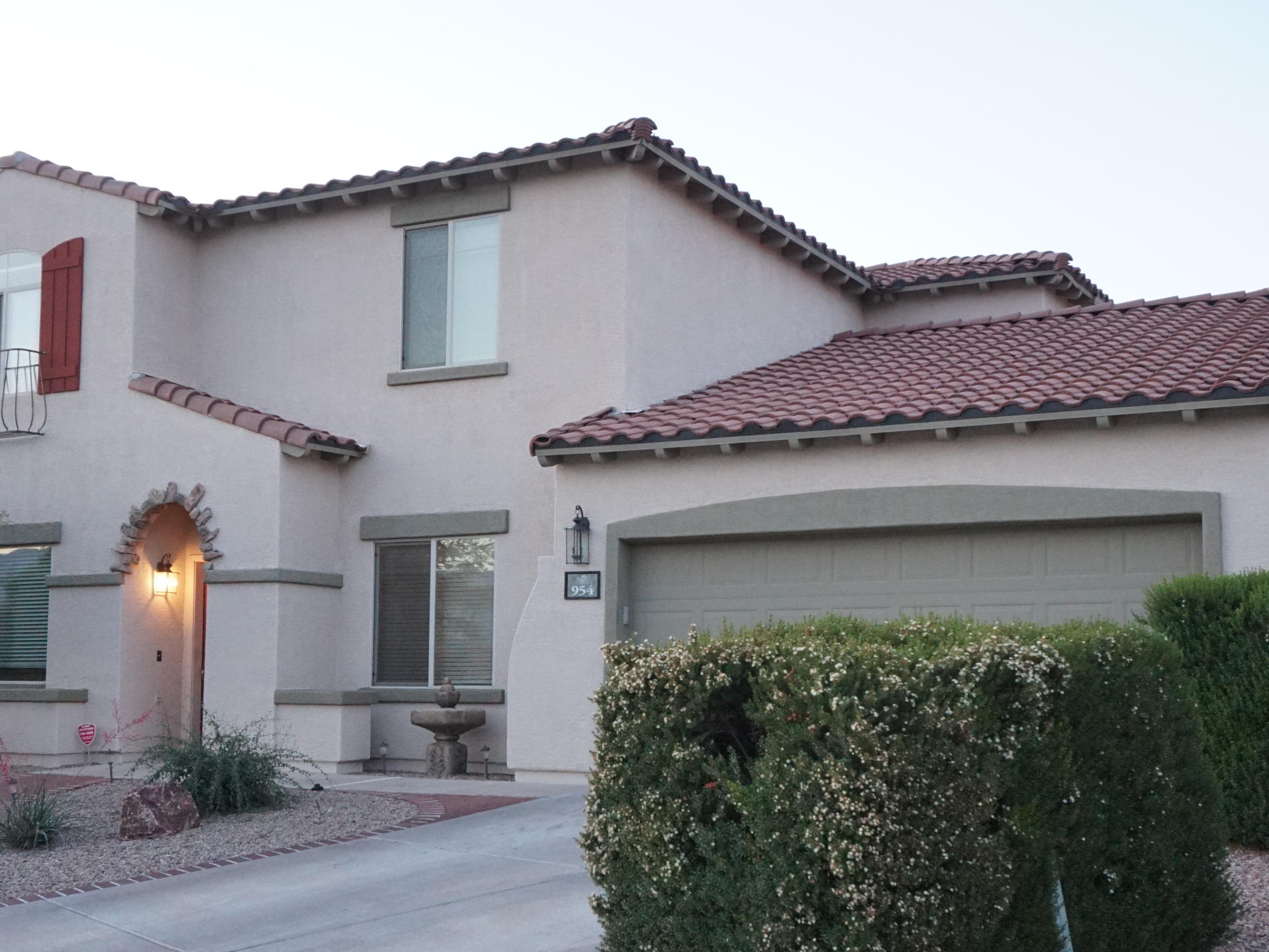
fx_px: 1650
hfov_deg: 42.1
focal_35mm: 45
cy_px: 577
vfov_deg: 32.1
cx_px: 614
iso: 2000
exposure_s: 1/125
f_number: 5.6
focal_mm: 22
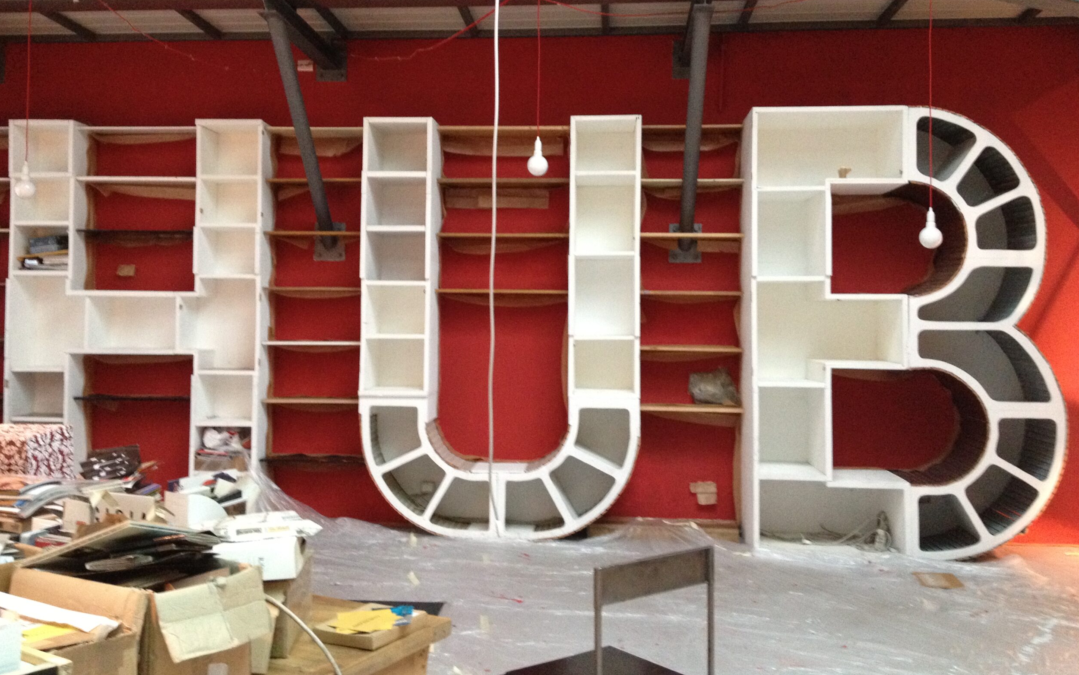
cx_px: 531
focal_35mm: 38
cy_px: 281
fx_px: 1117
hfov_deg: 51.5
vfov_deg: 33.5
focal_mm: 4.28
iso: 400
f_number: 2.4
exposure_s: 1/20
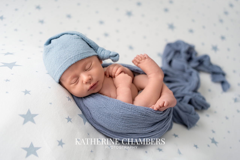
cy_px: 80
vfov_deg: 37.8
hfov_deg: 54.4
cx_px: 120
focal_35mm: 35
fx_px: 233
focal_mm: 35
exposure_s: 1/160
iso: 125
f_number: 2.5
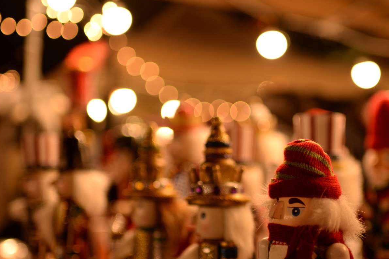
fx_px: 648
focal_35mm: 60
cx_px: 251
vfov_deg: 22.5
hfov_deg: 33.2
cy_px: 173
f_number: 1.8
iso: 250
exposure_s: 1/125
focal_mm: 35
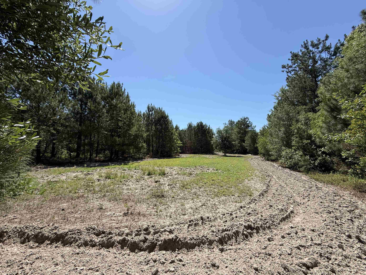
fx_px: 148
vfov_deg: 85.7
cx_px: 183
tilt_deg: +5.0
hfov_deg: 102.1
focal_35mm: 14
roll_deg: -0.2
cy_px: 138
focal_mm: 2.22
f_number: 2.2
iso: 50
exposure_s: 1/2237
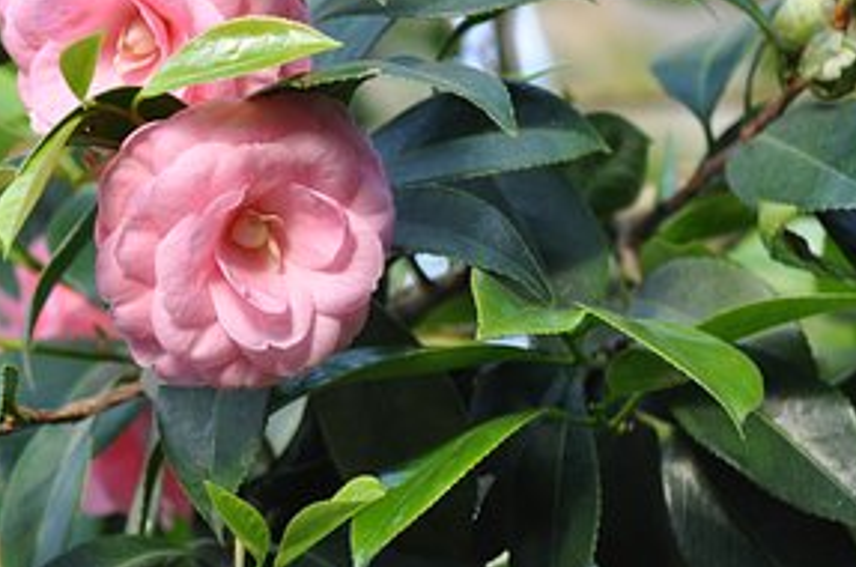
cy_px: 179
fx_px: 6358
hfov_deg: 7.7
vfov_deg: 5.1
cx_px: 262
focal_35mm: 268
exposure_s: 1/100
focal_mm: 100
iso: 400
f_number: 5.6
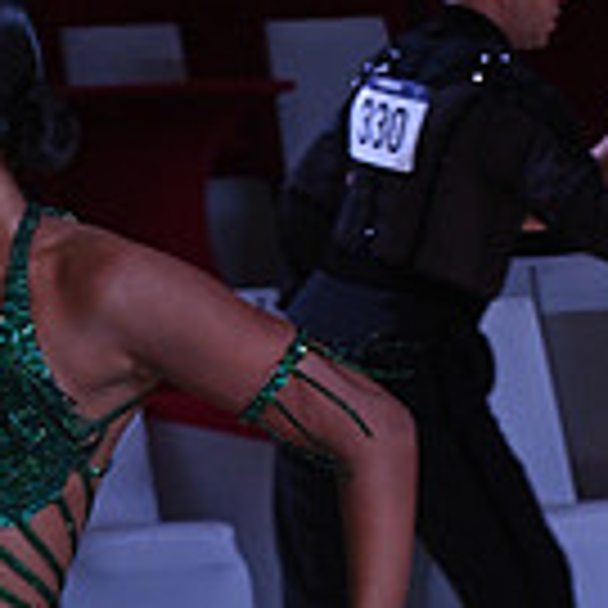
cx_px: -11
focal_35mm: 445
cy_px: 815
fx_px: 8843
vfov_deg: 3.9
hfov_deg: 3.9
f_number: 11
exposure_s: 1/200
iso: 1600
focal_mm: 122
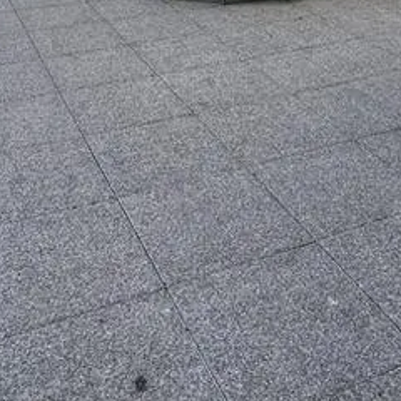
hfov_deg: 34.6
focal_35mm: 49
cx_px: 226
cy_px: -179
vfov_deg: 26.5
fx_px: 642
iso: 32
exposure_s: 1/521
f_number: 1.8
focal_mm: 1.57
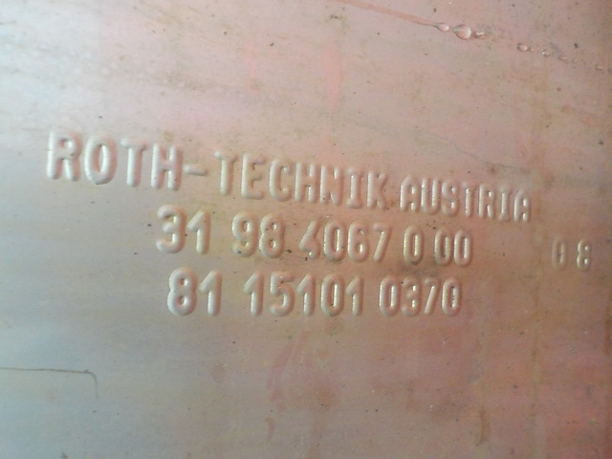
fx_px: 530
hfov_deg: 60.0
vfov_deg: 46.8
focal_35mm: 30
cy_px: 230
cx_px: 306
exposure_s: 1/13
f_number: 3.3
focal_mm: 4.1
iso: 400
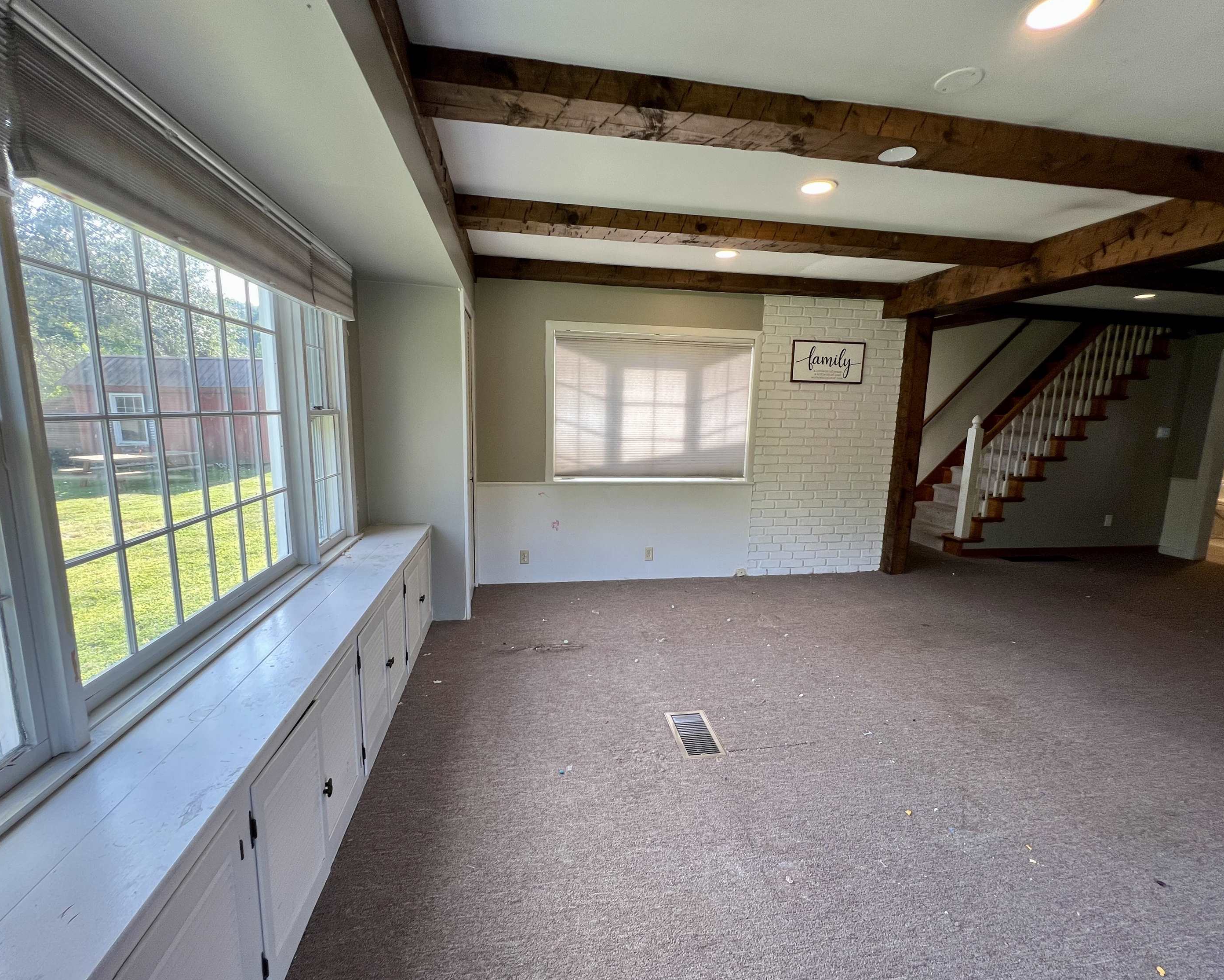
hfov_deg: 100.7
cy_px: 498
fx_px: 507
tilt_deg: -9.7
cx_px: 610
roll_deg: -1.3
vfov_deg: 88.0
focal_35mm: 14
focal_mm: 1.57
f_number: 1.8
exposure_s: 1/120
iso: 80
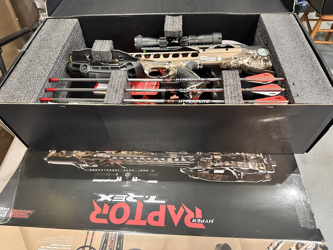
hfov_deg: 71.6
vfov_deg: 56.8
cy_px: 125
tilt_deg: -51.5
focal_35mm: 24
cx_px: 166
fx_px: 231
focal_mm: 6.86
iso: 1000
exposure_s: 1/40
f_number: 1.78
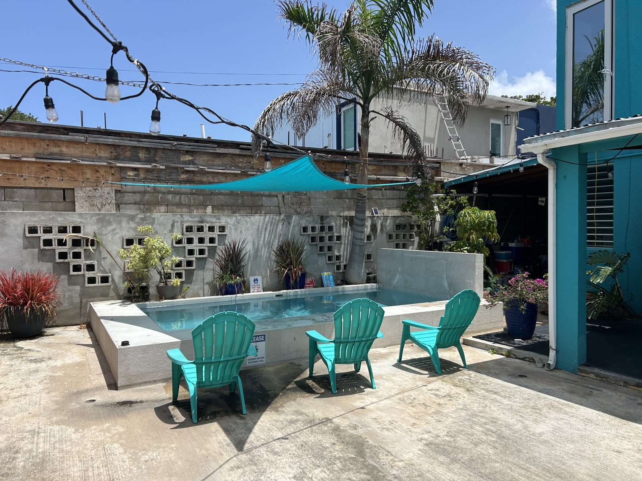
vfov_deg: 53.1
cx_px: 321
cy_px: 240
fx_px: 482
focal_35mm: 26
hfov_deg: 67.3
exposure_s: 1/4831
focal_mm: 5.7
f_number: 1.5
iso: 50
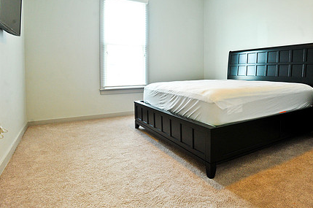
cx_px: 188
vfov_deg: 54.5
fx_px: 200
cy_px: 80
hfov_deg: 75.3
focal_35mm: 23
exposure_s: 1/40
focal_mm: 17
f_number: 5.6
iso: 1250
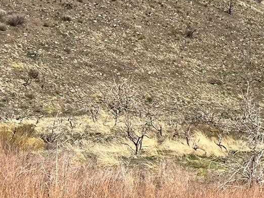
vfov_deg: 14.5
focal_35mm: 101
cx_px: 504
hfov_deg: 15.9
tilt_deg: -2.3
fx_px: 770
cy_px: 183
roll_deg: -6.5
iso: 50
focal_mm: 5.7
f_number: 1.5
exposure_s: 1/5587
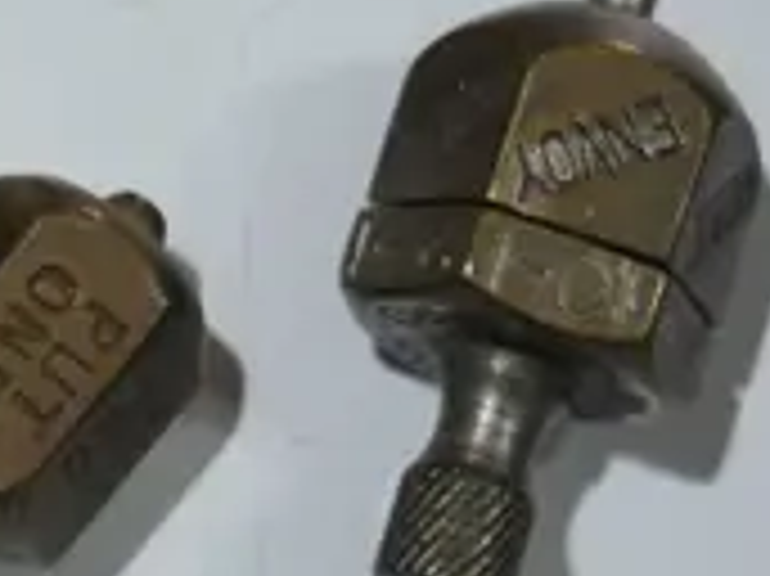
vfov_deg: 4.4
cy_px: -430
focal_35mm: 336
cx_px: -1202
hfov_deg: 5.6
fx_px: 7469
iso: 200
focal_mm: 28
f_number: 5.3
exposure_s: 1/80
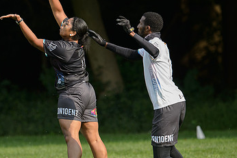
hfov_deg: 2.5
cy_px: 76
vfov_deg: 1.7
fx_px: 5453
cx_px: 31
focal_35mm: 828
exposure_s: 1/640
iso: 400
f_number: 4
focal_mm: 400
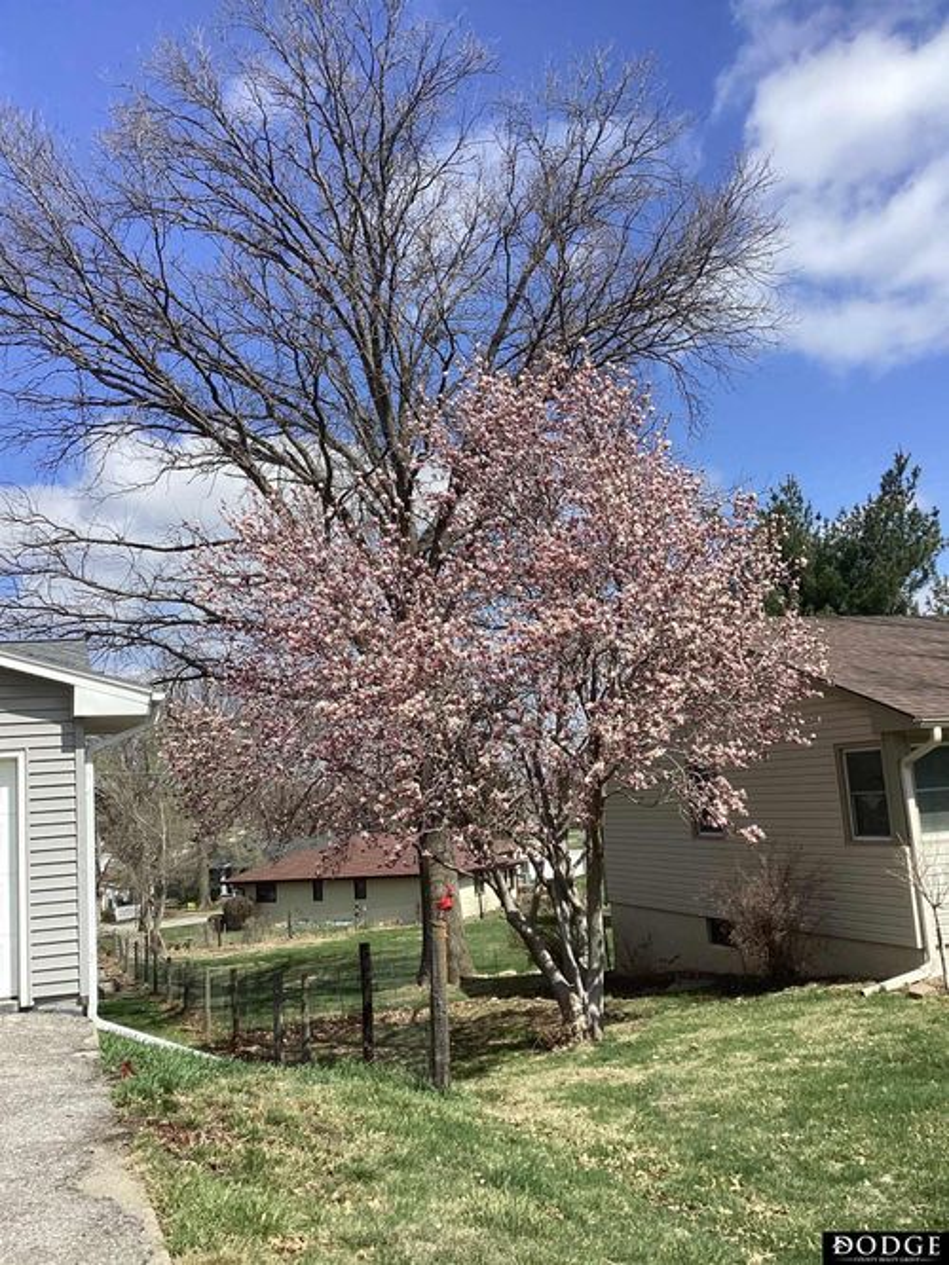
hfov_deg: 45.4
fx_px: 1134
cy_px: 632
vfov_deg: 58.4
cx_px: 474
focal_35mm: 31
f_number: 2.4
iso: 25
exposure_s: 1/1359
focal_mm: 3.3
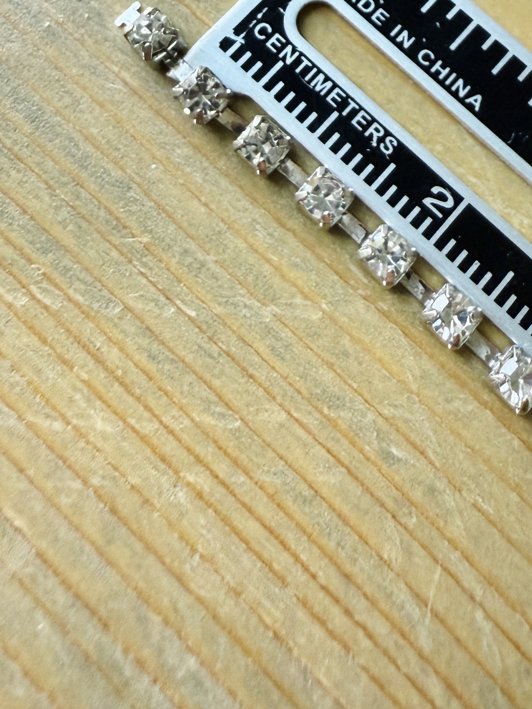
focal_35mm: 43
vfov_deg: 42.3
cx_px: 414
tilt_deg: -70.0
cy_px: 165
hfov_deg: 32.8
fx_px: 881
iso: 250
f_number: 2.2
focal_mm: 2.22
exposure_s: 1/99
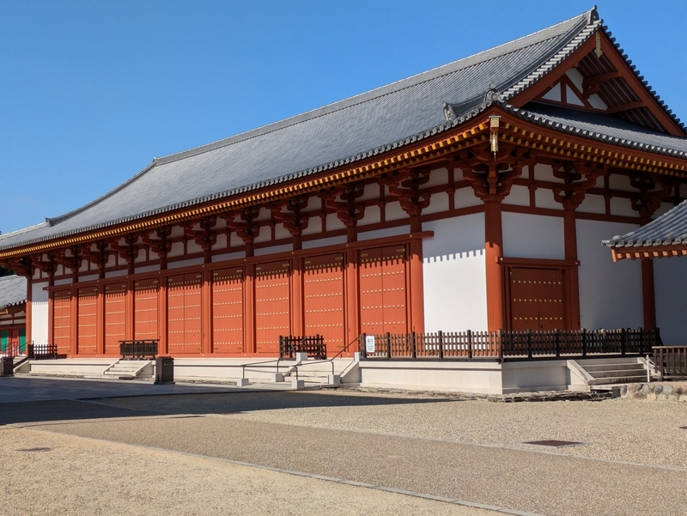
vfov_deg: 28.6
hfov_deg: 37.5
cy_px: 258
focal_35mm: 51
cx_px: 344
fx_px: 1013
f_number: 1.89
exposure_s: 1/5714
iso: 45
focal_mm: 5.43
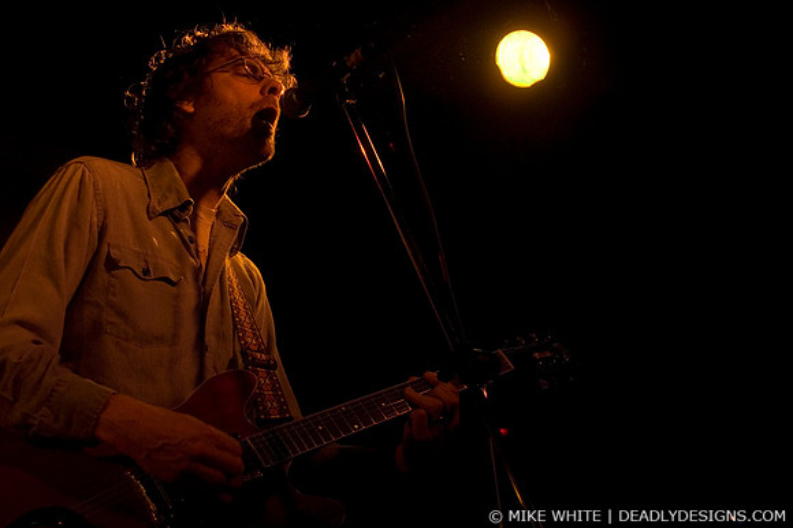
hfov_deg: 37.9
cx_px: 396
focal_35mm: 52
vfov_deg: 25.7
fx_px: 1156
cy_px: 264
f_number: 3.2
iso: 800
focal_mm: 35
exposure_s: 1/100
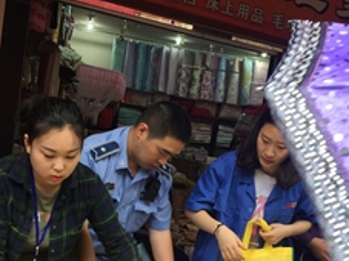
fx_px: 645
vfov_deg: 22.6
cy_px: 206
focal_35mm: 64
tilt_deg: -6.2
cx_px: 157
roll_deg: -9.6
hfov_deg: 30.3
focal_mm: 4.15
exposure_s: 1/60
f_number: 2.2
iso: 32
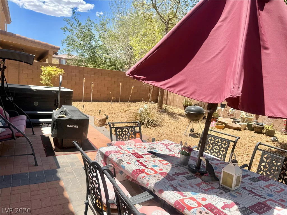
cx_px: 144
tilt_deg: -5.6
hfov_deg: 71.6
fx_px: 199
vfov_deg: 56.8
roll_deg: -5.5
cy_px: 108
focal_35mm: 24
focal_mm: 6.76
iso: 80
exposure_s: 1/3584
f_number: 1.78
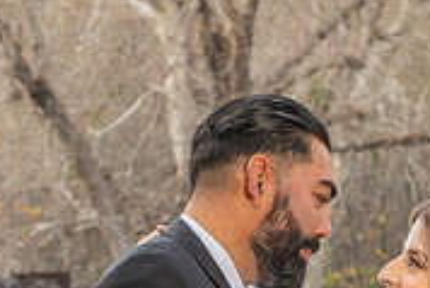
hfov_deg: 9.6
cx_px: 140
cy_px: 409
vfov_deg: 6.3
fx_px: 2570
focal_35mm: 215
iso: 200
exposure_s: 1/125
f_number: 5.6
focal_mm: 55
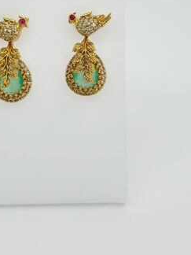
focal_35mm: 83
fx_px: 611
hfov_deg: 17.7
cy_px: 65
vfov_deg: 23.3
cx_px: 56
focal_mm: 6.86
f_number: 1.78
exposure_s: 1/431
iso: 80
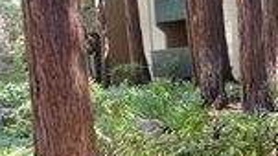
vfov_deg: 19.9
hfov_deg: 28.2
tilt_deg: -7.4
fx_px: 442
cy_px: 123
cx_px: 368
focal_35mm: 60
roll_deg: +1.9
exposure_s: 1/86
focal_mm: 1.57
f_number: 1.8
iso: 250
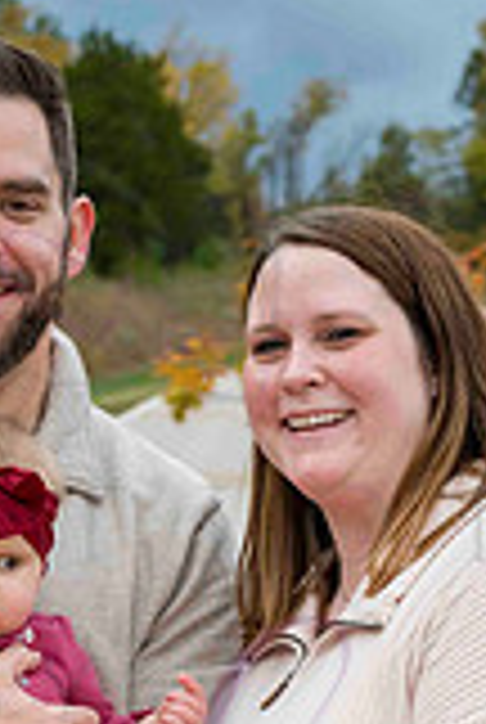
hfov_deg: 8.1
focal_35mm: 170
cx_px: 86
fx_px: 3428
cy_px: 684
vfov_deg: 12.0
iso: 400
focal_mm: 61
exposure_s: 1/640
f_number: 6.3
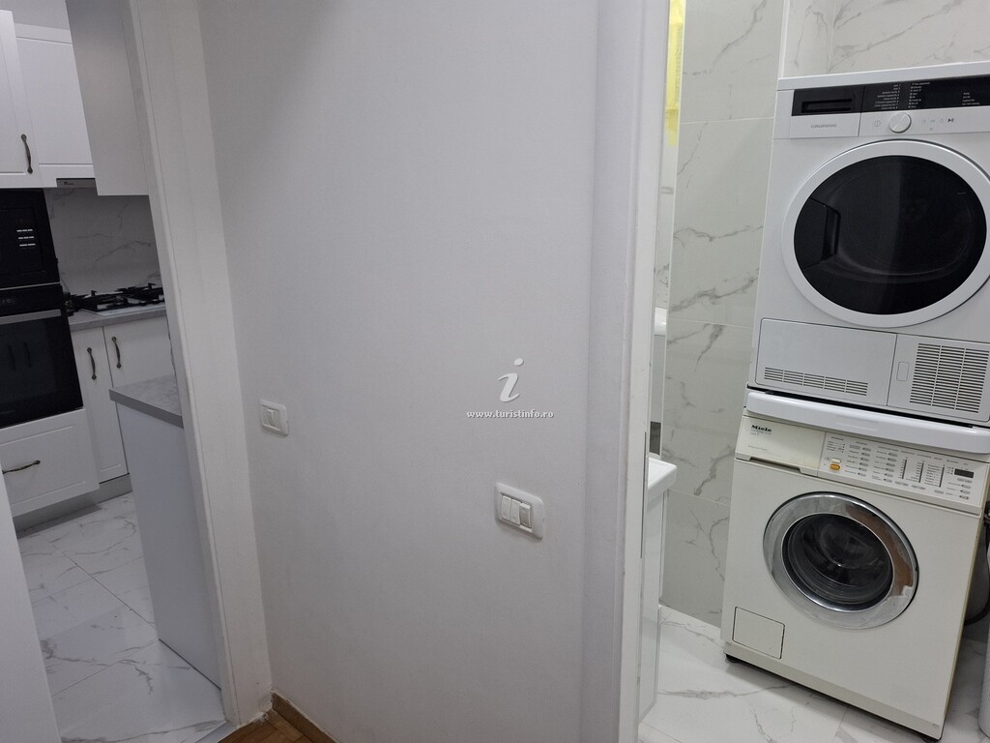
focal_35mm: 23
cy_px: 372
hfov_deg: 73.9
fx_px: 658
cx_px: 495
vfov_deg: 58.9
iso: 125
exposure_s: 1/100
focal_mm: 5.54
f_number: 1.8
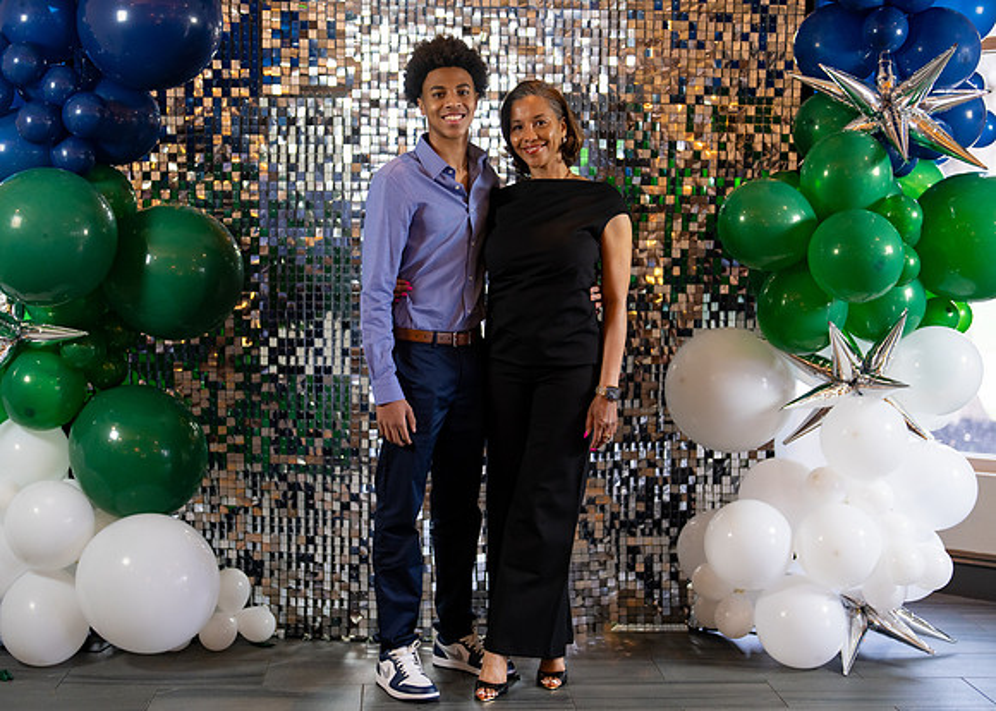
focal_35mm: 57
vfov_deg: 25.0
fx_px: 1601
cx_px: 482
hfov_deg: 34.6
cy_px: 352
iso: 800
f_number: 1.2
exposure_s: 1/320
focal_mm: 50
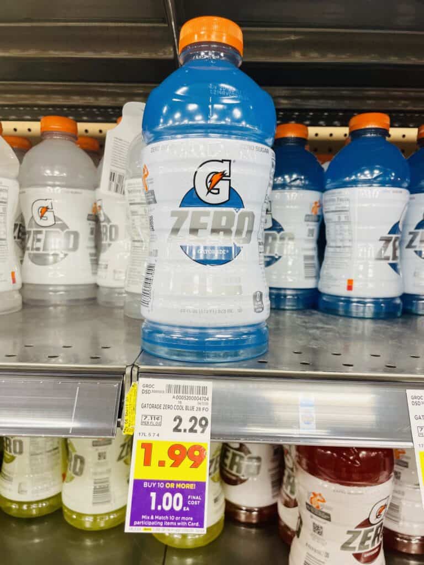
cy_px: 282
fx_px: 425
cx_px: 212
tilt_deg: -6.3
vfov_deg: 67.3
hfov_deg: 53.1
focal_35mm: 26
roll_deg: -0.9
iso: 64
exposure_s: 1/60
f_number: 1.6
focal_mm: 4.2
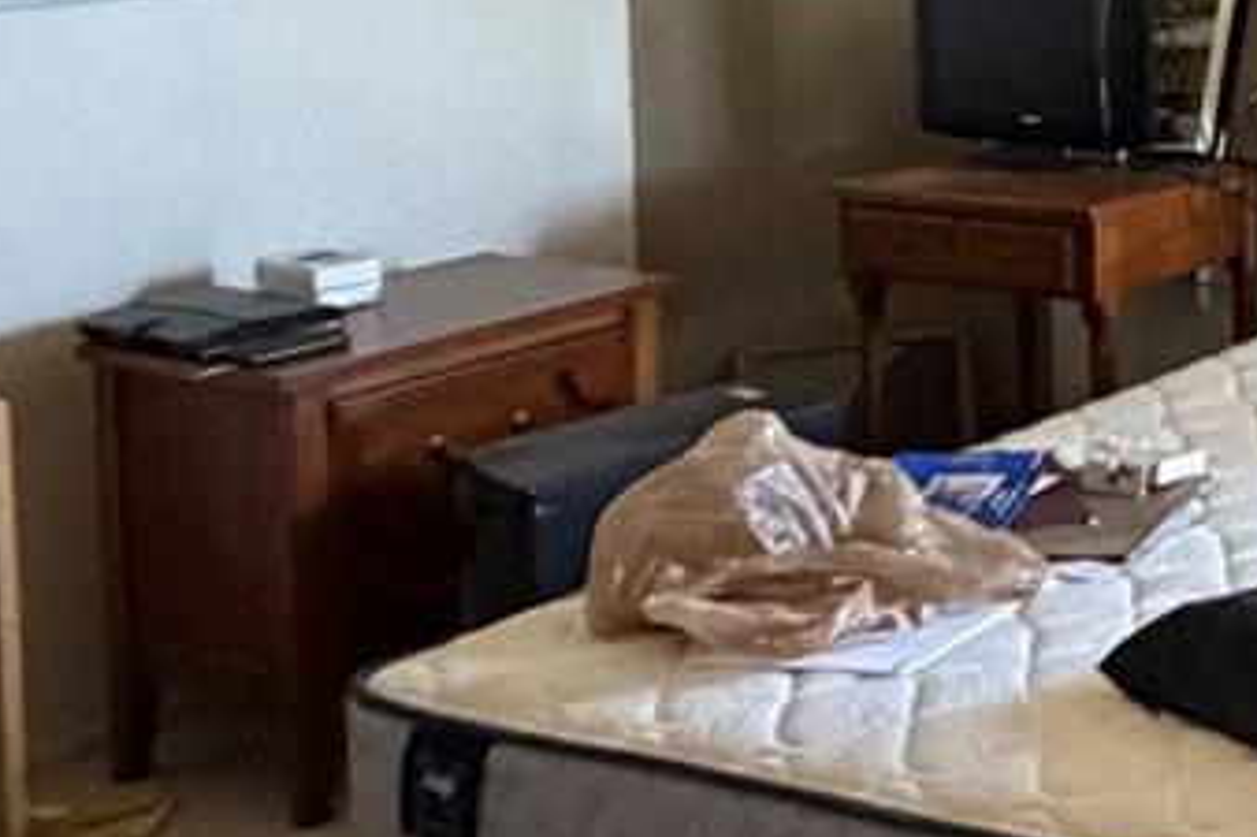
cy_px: -100
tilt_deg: -6.2
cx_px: 1904
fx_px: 2408
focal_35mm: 69
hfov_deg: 23.3
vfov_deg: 18.9
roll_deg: -0.1
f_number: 2.2
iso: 800
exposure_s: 1/60
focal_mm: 2.22
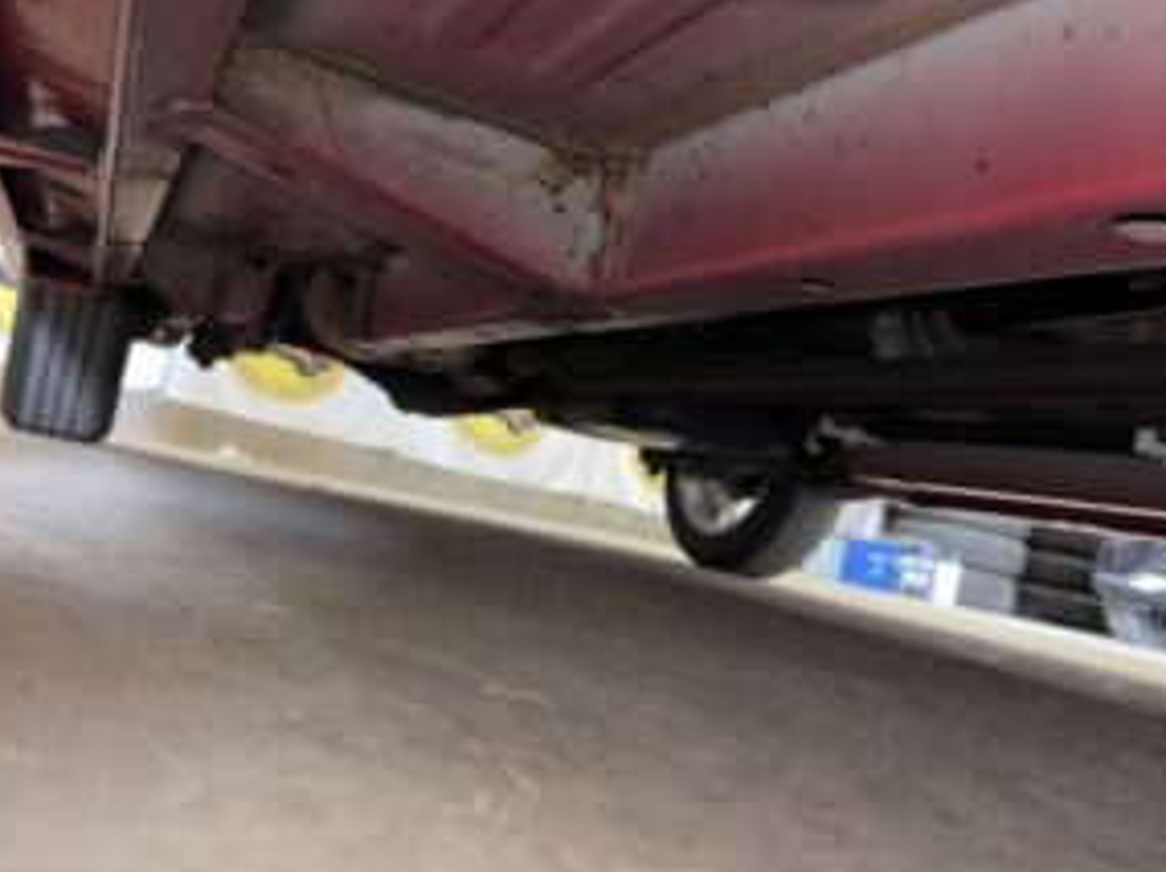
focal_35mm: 32
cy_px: 489
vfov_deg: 44.0
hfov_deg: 56.9
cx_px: 601
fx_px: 1077
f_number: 1.6
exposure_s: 1/7
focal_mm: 5.96
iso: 64
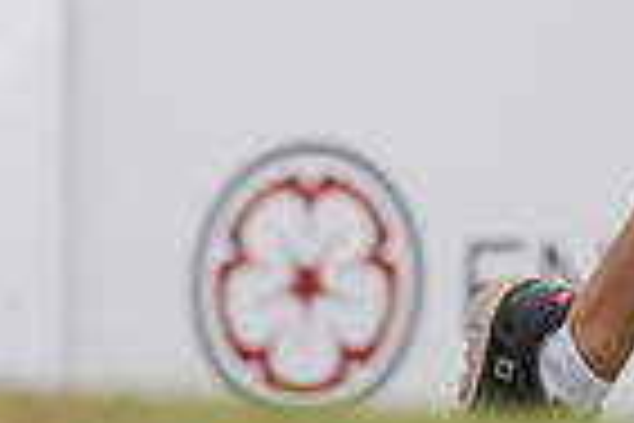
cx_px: 508
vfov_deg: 1.1
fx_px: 21783
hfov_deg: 1.7
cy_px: -403
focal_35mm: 1237
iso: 400
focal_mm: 300
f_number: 4.5
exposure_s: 1/2500
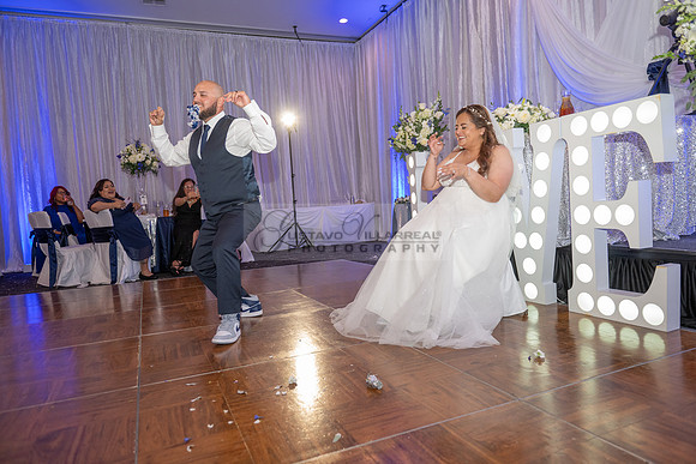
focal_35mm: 24
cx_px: 348
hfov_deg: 73.7
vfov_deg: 53.2
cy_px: 232
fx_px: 464
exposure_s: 1/200
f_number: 3.5
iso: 1600
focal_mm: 24
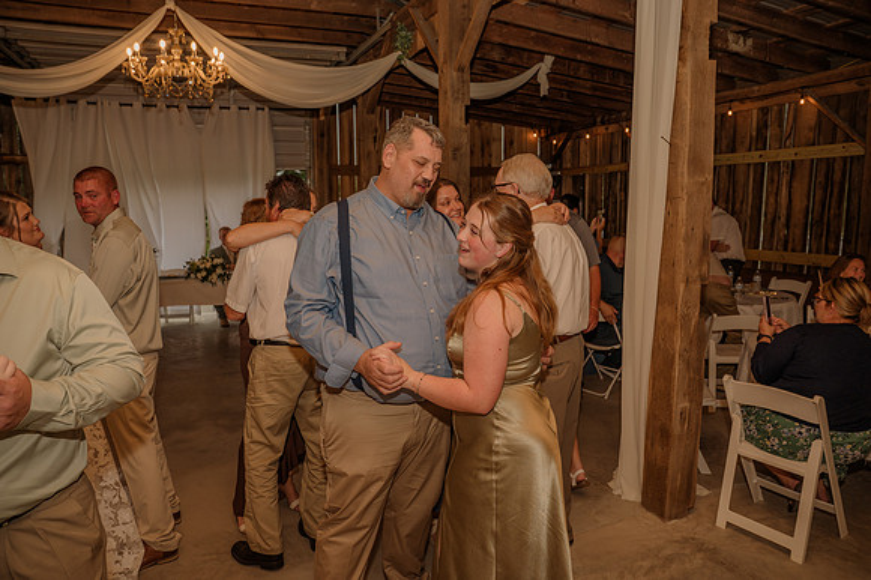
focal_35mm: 25
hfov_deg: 71.5
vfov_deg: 51.2
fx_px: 604
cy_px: 290
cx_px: 436
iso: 320
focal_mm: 25
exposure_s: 1/200
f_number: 4
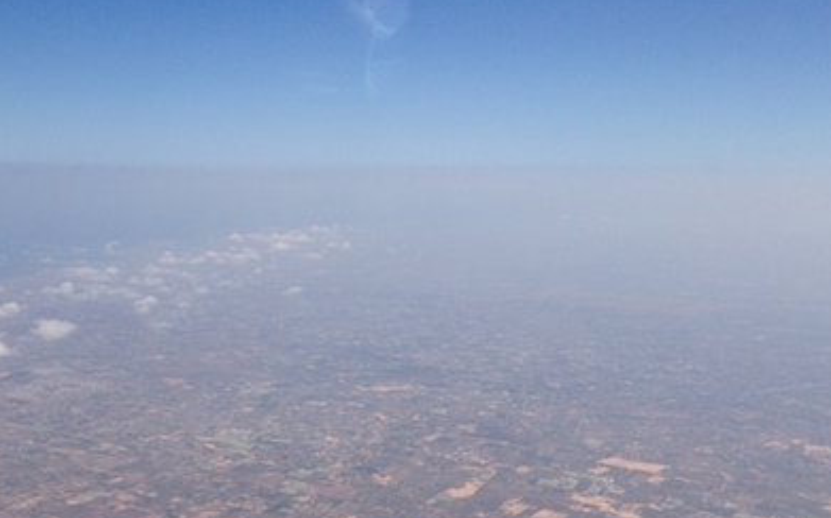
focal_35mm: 57
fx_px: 1290
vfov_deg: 22.5
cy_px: 382
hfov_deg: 35.3
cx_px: 276
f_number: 2.4
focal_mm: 4.28
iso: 50
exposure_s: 1/3067
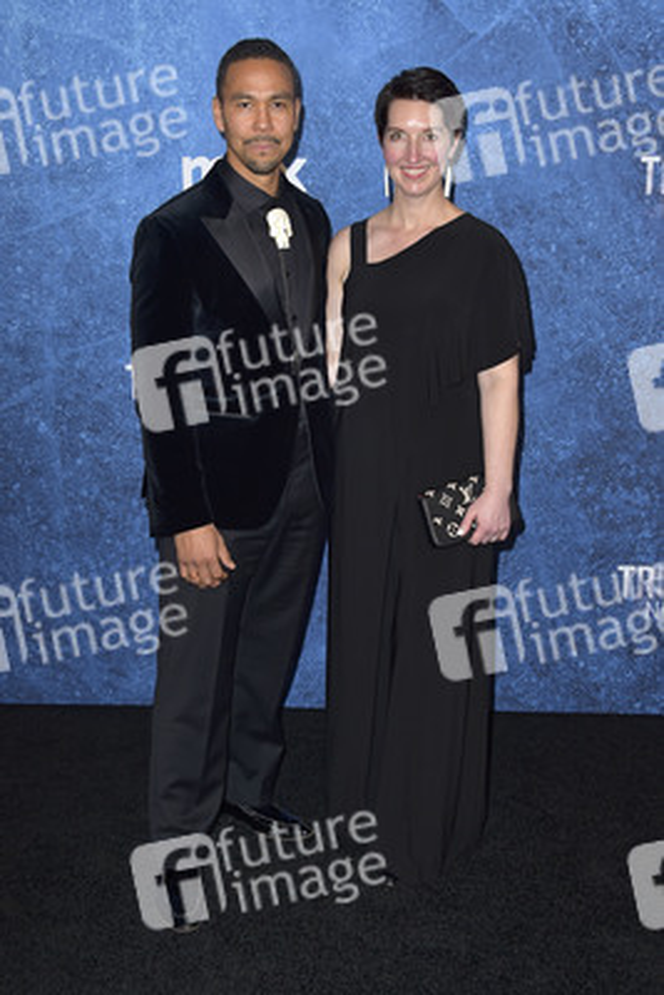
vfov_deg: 43.6
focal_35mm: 45
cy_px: 498
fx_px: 1244
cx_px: 332
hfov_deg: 29.9
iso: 320
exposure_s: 1/250
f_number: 6.3
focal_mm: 45
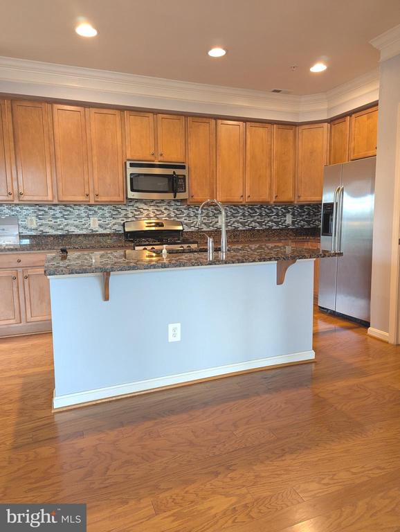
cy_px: 266
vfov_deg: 71.5
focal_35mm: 24
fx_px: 369
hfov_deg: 56.9
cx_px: 200
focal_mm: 6.81
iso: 507
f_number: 1.85
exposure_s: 1/120
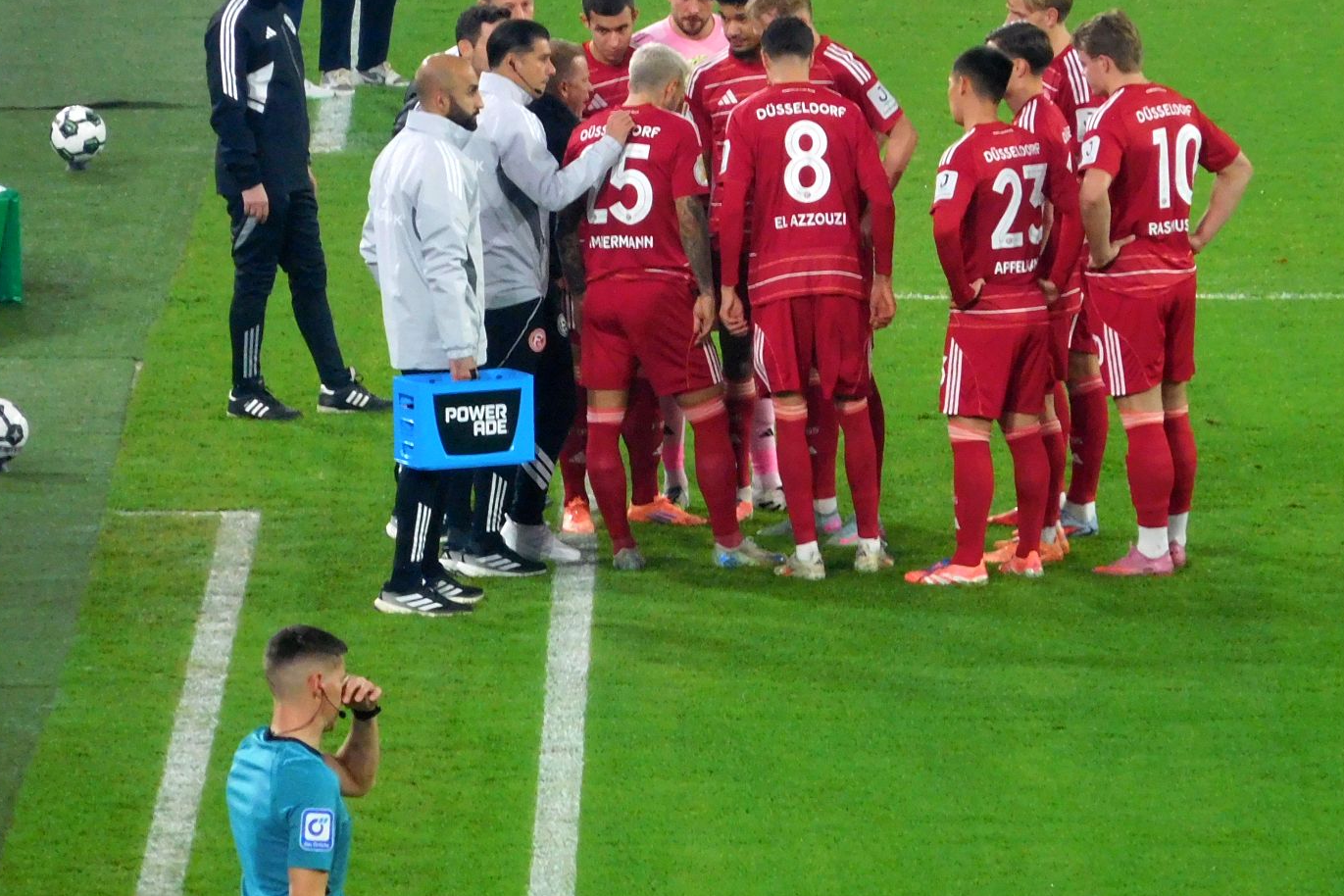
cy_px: 402
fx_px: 19822
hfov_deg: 3.9
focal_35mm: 531
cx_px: 669
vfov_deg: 2.6
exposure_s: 1/80
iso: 400
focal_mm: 62.4
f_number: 6
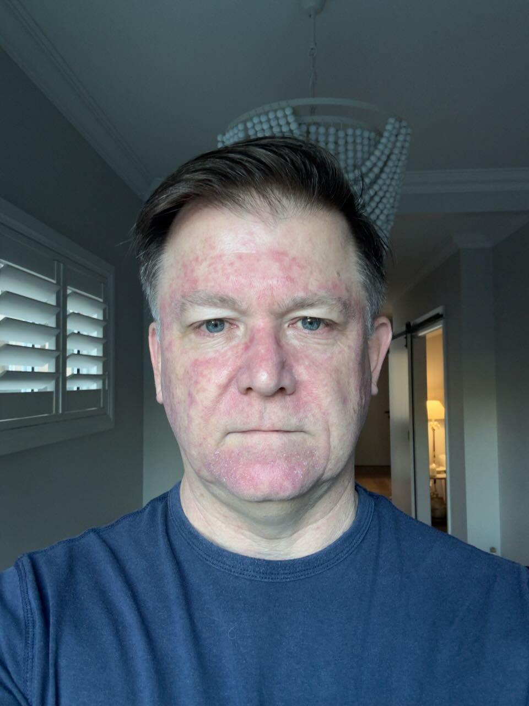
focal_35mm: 30
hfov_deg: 46.8
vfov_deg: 60.0
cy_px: 353
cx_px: 264
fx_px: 611
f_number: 1.9
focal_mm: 2.69
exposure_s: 1/60
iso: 125
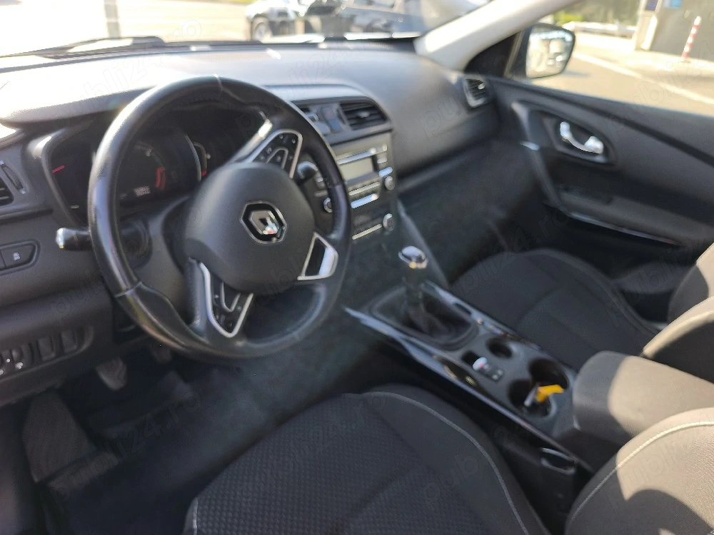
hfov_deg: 73.9
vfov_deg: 58.9
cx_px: 357
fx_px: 474
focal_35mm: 23
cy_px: 268
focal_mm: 6.57
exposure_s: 1/303
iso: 50
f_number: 1.6
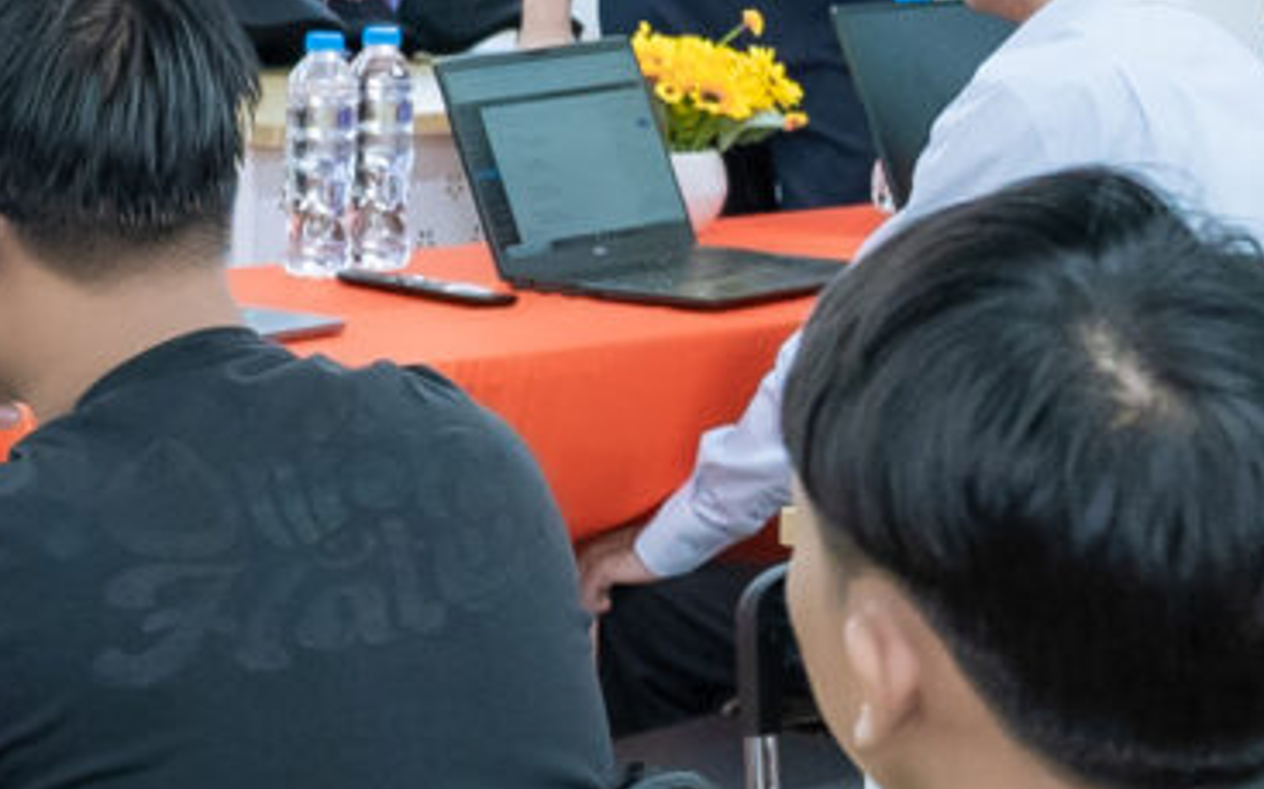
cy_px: 150
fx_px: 6852
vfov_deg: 6.6
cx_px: -789
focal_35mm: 199
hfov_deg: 10.1
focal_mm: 28
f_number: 4
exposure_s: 1/200
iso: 1600
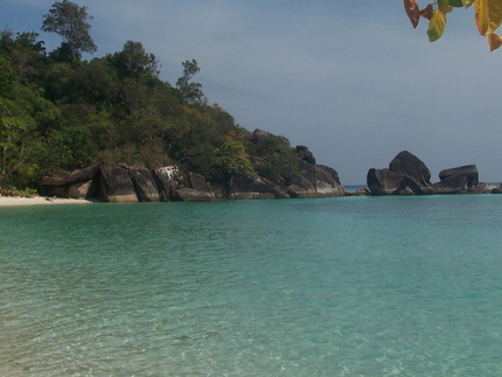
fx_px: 885
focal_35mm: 61
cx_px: 259
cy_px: 130
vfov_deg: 24.0
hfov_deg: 31.7
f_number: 5.6
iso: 80
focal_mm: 6.3
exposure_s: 1/800
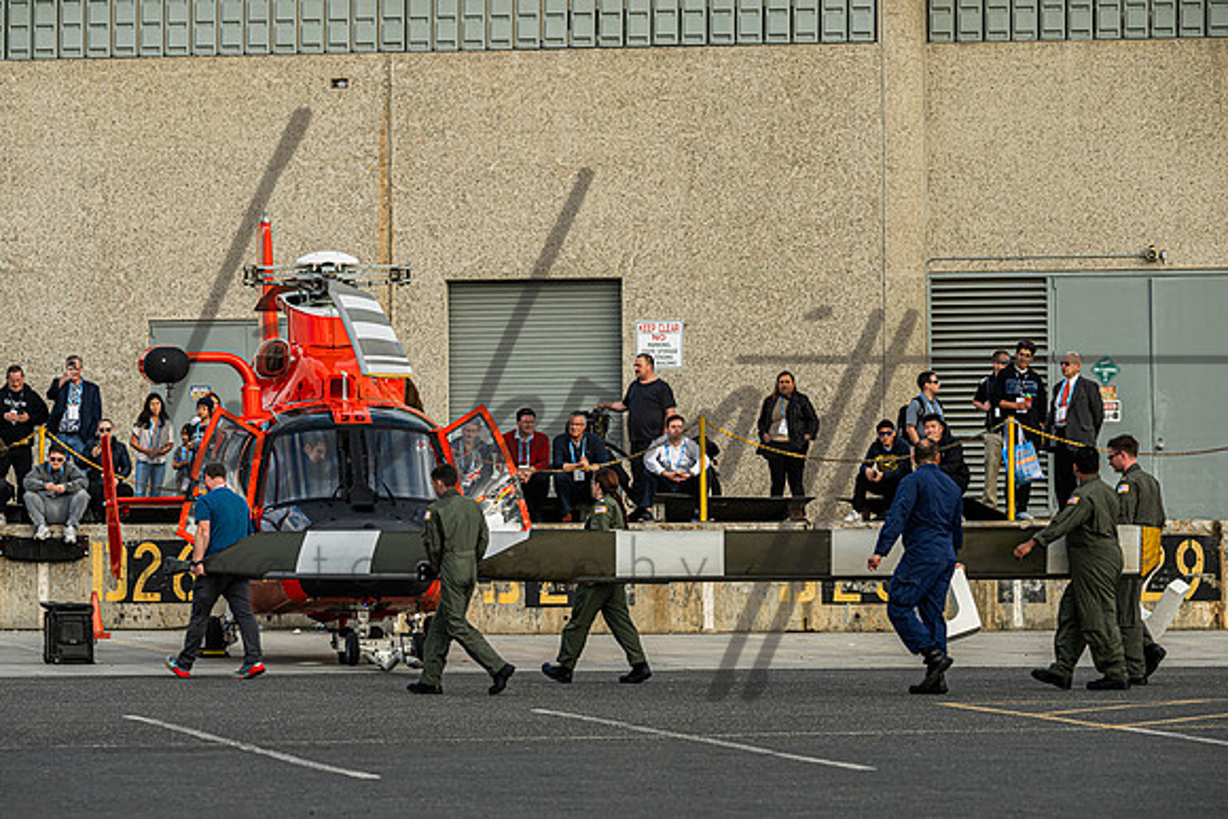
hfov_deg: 8.2
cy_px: 439
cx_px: 577
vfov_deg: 5.5
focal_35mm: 250
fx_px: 8517
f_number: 7.1
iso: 160
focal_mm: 210
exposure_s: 1/320
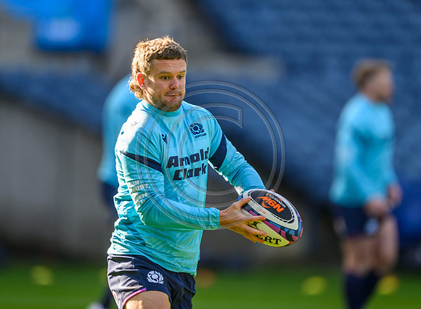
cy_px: 130
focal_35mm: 690
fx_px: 8334
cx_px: 177
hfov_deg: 2.9
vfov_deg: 2.1
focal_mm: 560
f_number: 4
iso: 500
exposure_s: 1/800
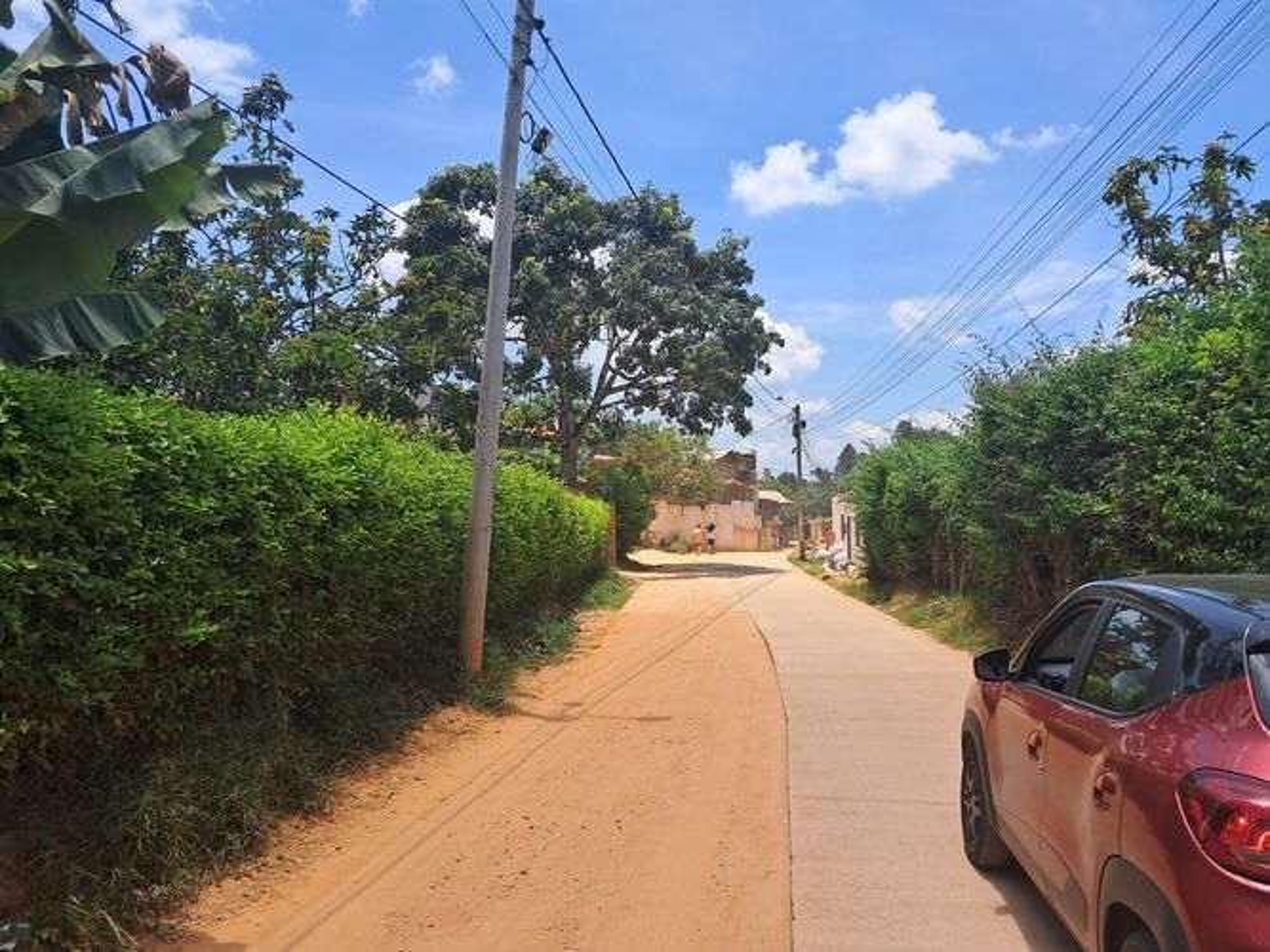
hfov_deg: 65.3
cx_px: 635
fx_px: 990
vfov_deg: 51.3
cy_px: 476
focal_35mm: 27
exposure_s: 1/672
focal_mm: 4
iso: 50
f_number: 1.8
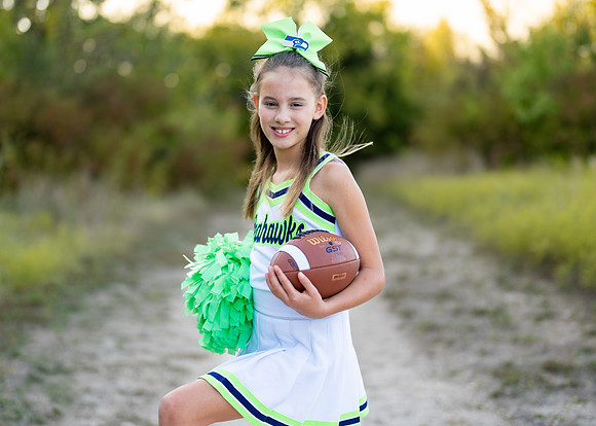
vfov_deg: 23.8
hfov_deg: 32.9
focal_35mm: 60
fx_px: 1008
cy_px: 194
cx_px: 279
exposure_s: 1/1000
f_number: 1.2
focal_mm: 50
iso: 100
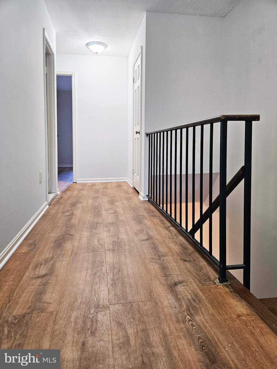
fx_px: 245
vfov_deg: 73.9
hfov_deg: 58.9
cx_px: 138
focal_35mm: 23
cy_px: 184
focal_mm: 5.4
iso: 250
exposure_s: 1/120
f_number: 1.8
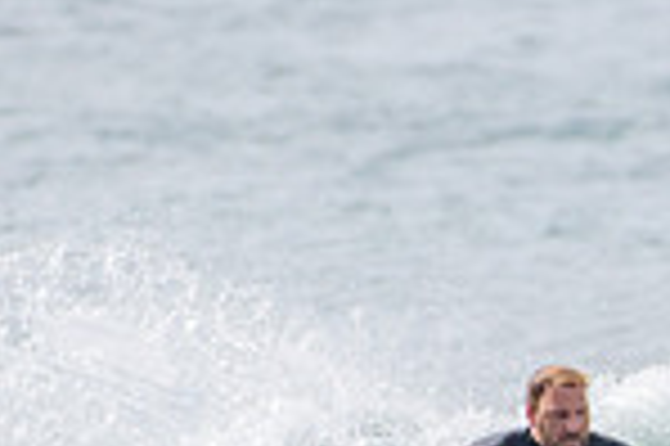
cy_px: 719
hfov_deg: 0.7
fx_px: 54340
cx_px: 580
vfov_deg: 0.5
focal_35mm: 2923
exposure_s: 1/2000
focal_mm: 500
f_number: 5.6
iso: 320
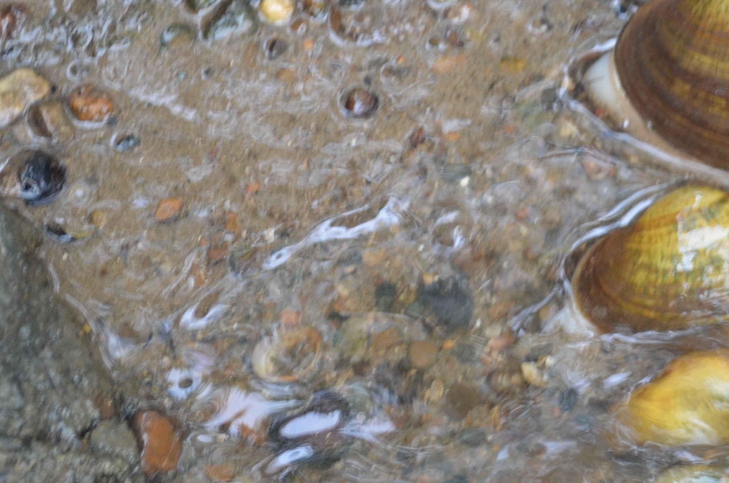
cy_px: 271
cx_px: 792
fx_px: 3031
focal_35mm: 150
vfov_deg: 9.1
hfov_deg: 13.5
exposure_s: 1/80
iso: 400
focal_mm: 42
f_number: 5.3
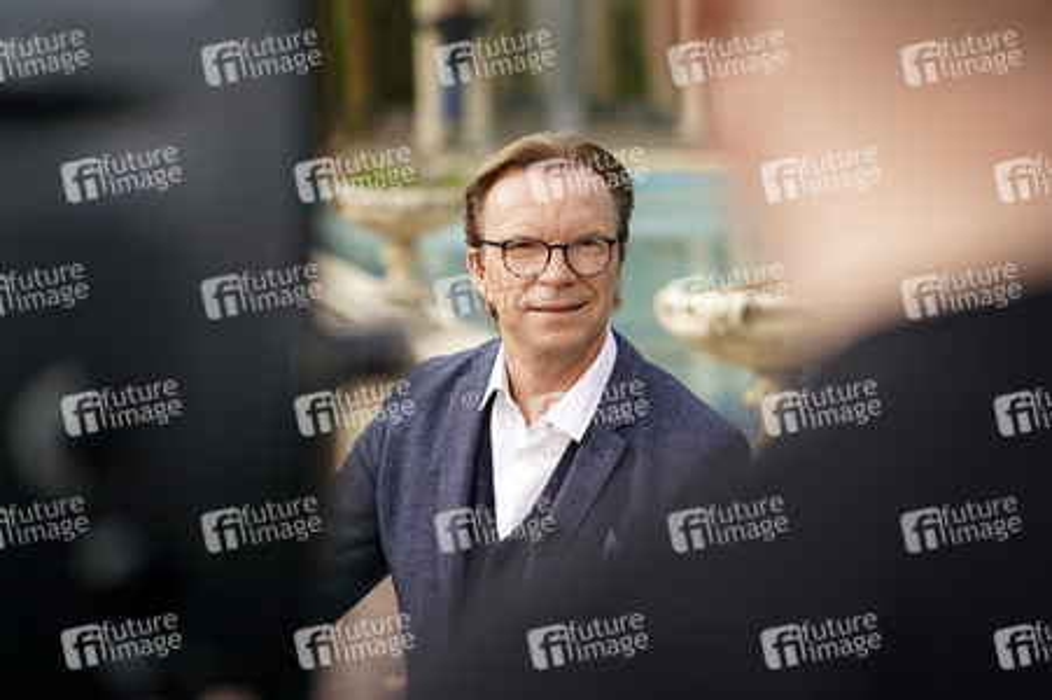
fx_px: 2482
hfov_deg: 23.9
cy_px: 350
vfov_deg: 16.0
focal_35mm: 85
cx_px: 526
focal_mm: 85
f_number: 2.5
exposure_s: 1/1600
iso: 200
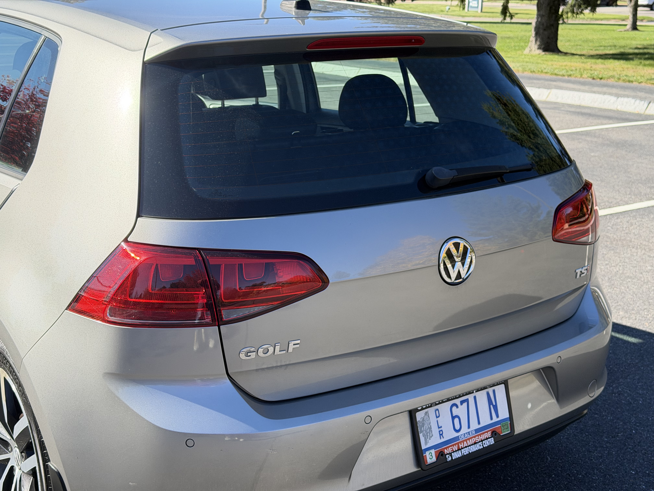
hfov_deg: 39.7
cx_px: 327
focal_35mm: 48
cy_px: 246
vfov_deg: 30.3
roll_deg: -1.4
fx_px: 907
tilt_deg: -14.9
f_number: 1.78
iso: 100
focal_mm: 6.76
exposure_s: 1/1642
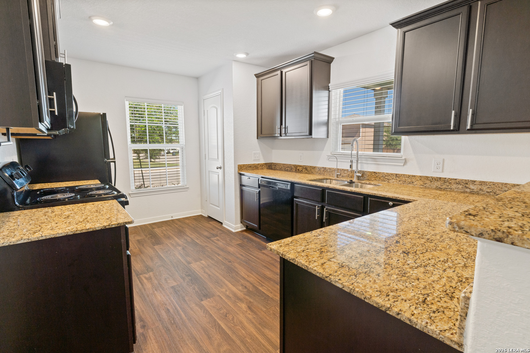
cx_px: 265
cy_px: 176
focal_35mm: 16
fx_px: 243
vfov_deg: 72.1
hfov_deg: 95.0
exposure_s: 1/1.67
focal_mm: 11
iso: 200
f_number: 10
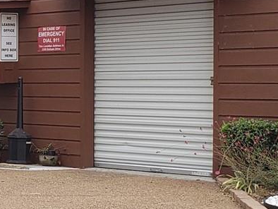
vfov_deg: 11.0
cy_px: 143
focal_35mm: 135
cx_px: -143
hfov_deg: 13.7
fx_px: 1085
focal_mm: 4.3
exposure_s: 1/267
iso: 50
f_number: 2.4
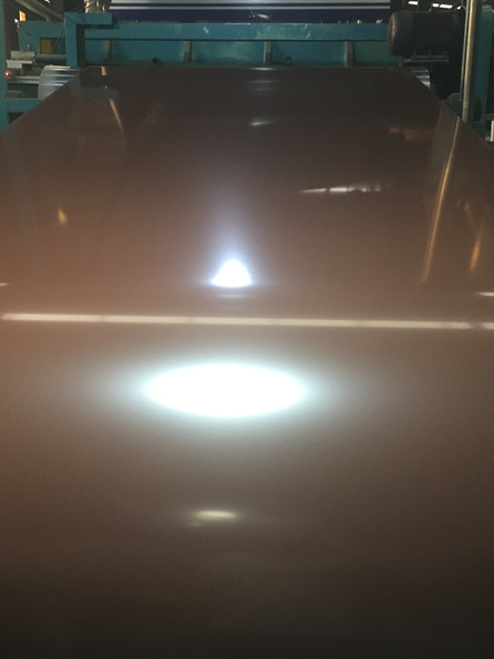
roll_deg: -1.8
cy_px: 328
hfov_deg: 36.8
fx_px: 742
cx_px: 238
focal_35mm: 39
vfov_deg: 47.9
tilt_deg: -14.5
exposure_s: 1/33
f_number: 2.2
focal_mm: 4.15
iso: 125
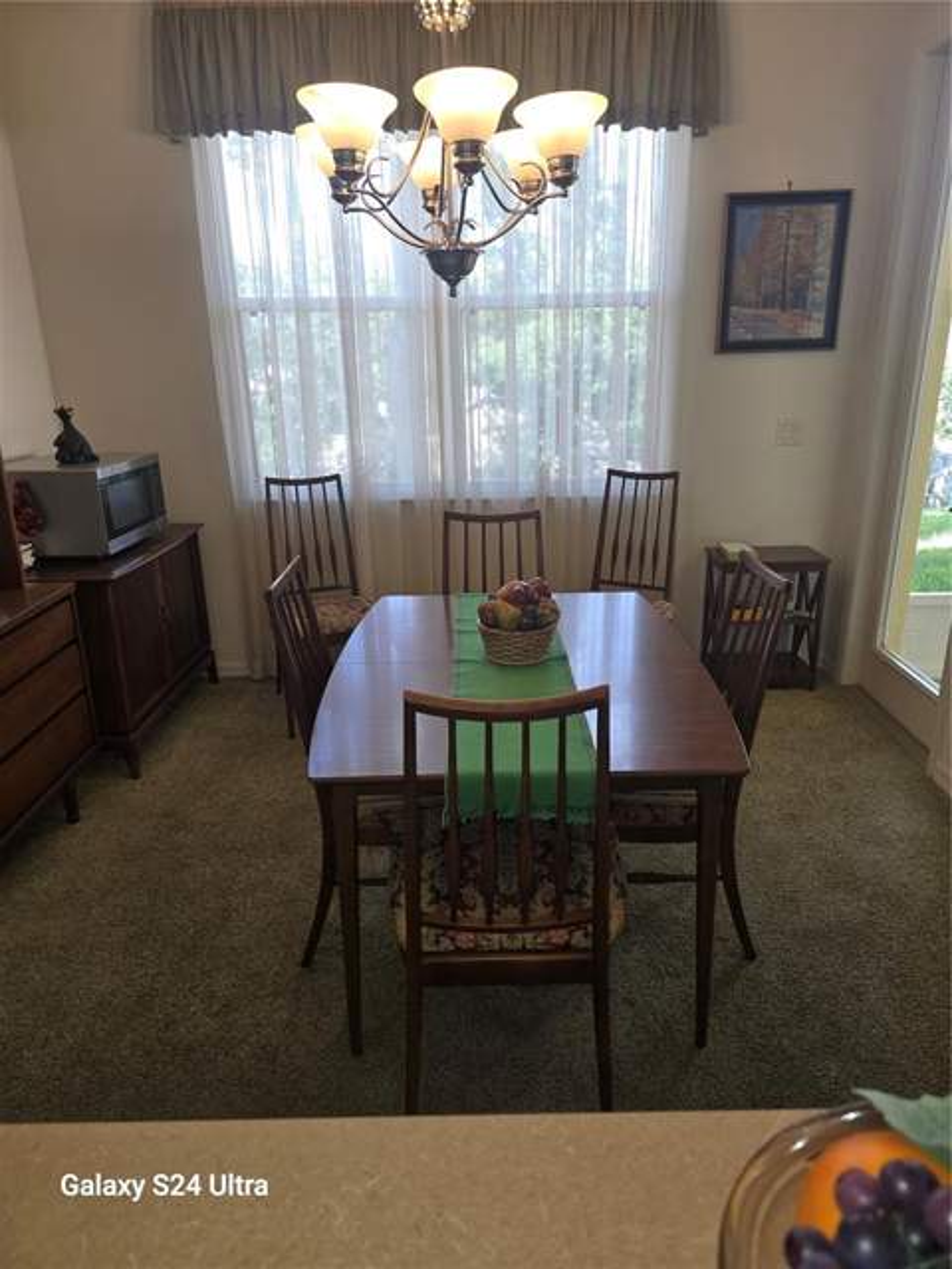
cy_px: 634
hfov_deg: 58.9
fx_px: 843
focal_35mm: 23
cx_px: 476
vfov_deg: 73.9
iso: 50
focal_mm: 6.3
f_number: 1.7
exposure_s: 1/60
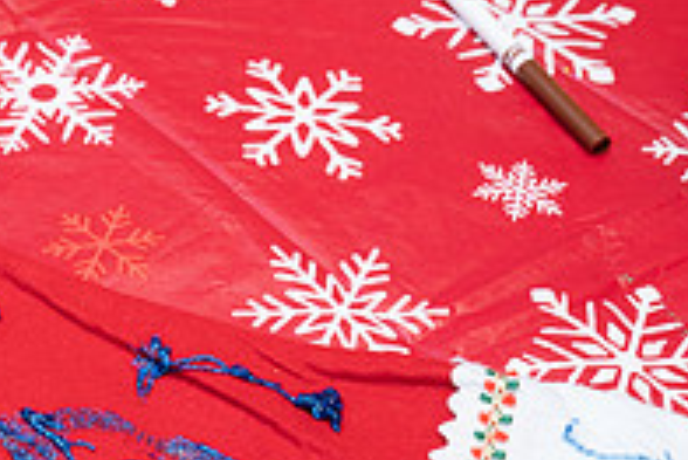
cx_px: -70
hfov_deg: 16.0
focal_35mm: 124
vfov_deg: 11.1
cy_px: 212
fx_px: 2371
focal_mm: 42
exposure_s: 1/30
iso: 640
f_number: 7.1
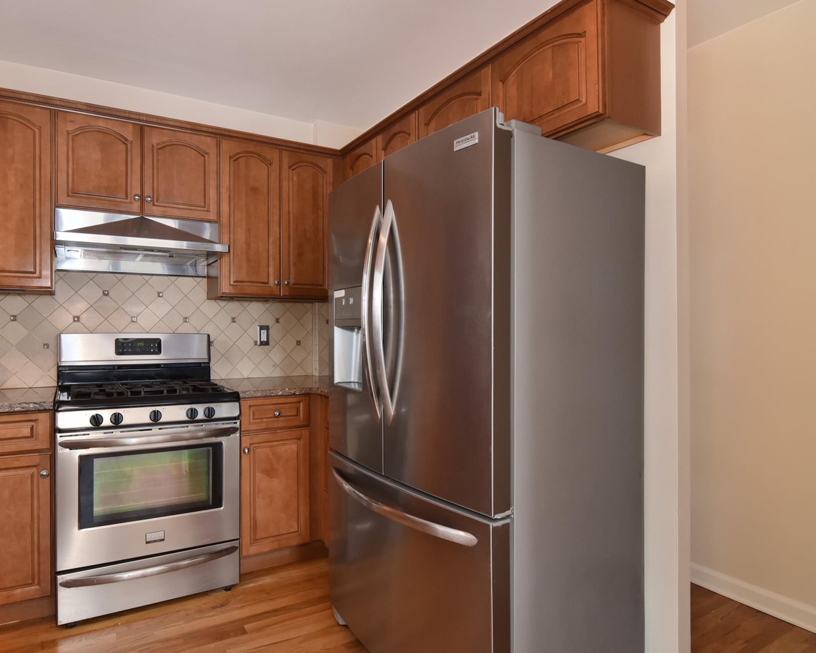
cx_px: 334
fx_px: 473
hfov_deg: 80.7
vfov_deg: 69.2
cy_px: 334
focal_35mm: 20
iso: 640
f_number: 11
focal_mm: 11
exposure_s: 1/40
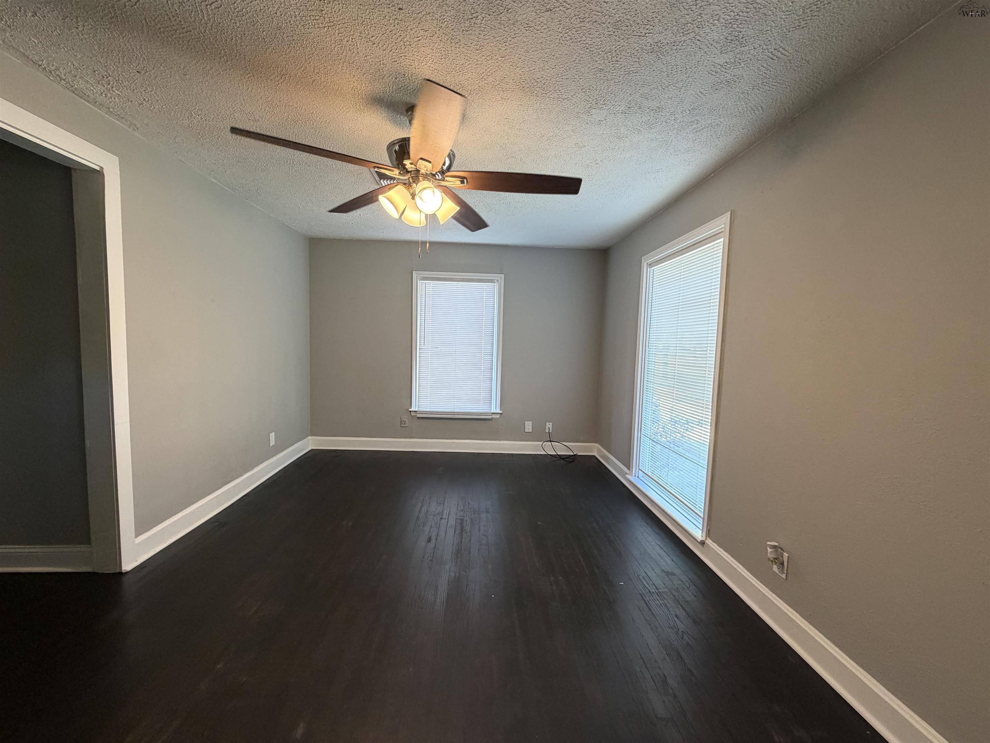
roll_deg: -1.7
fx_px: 400
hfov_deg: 102.1
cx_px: 495
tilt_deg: -4.2
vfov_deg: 85.7
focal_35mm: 14
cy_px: 372
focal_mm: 2.22
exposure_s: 1/60
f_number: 2.2
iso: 200
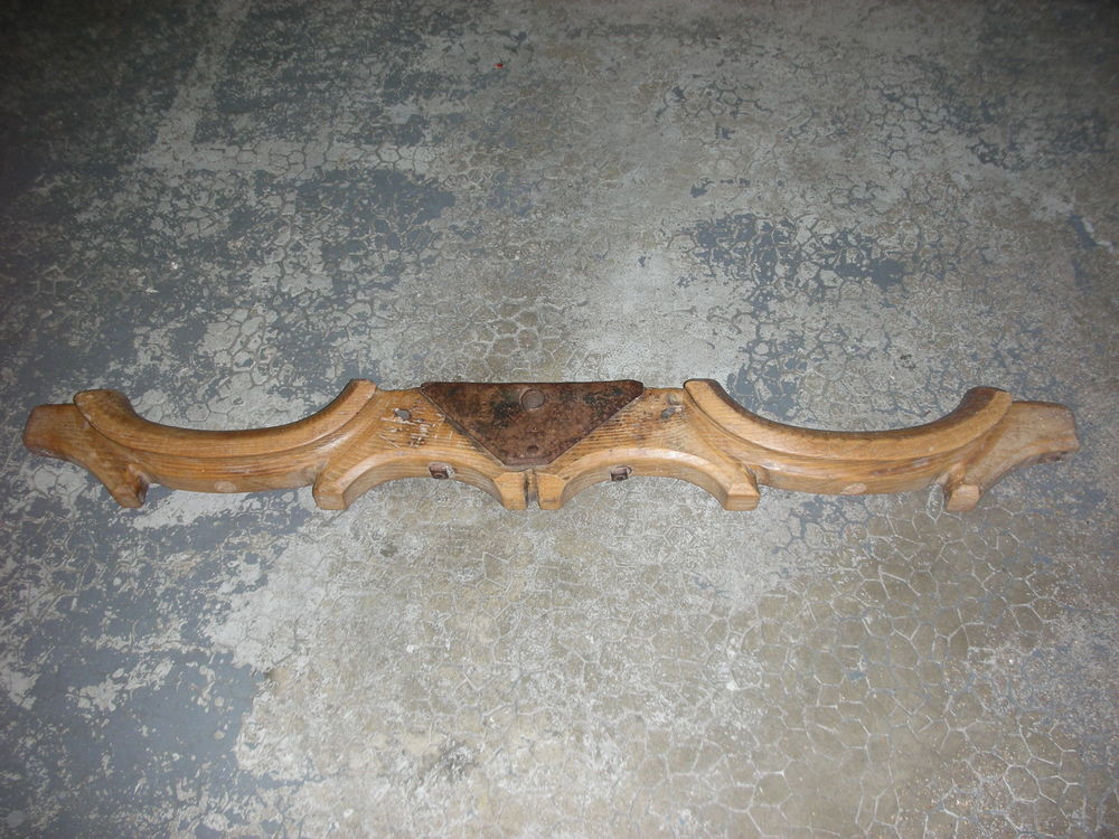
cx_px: 560
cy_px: 420
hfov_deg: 52.6
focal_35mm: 35
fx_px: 1131
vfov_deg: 40.7
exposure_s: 1/60.1
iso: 104
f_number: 3
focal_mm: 5.8
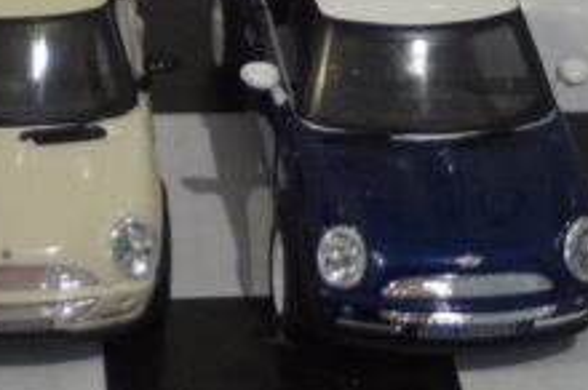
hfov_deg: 16.3
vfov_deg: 10.9
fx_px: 2006
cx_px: -8
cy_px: -83
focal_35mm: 123
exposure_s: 1/160
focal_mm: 30
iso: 2000
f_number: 4
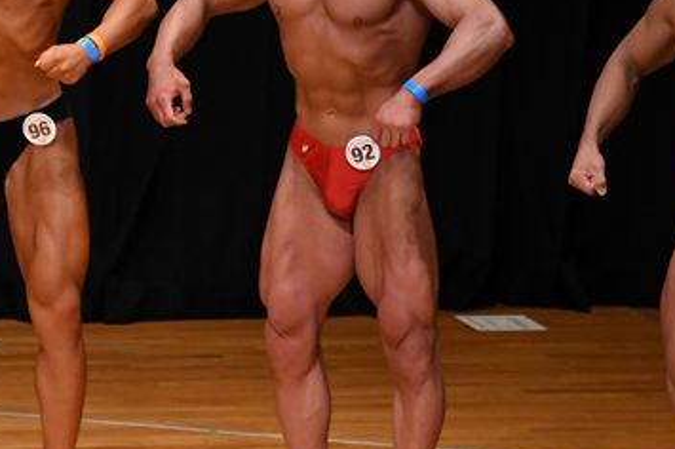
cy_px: 175
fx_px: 10434
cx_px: 222
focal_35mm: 557
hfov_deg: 3.7
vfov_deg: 2.5
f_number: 5.6
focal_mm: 170
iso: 3200
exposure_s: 1/400
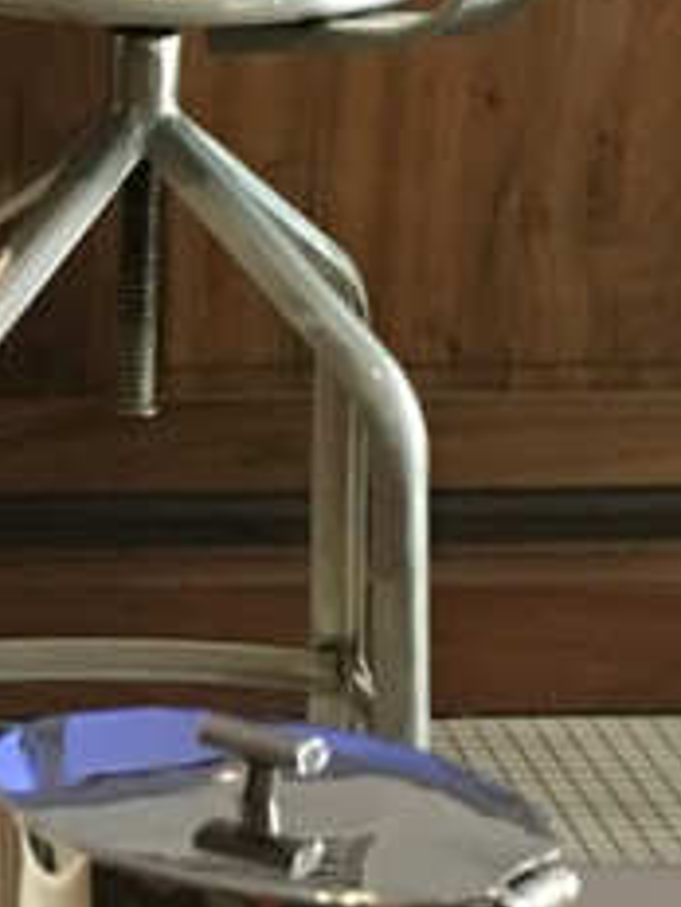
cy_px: 223
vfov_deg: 12.3
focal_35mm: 160
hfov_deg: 8.9
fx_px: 4197
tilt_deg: -14.0
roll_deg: +0.5
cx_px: -571
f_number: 2.2
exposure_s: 1/17
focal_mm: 4.15
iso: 200
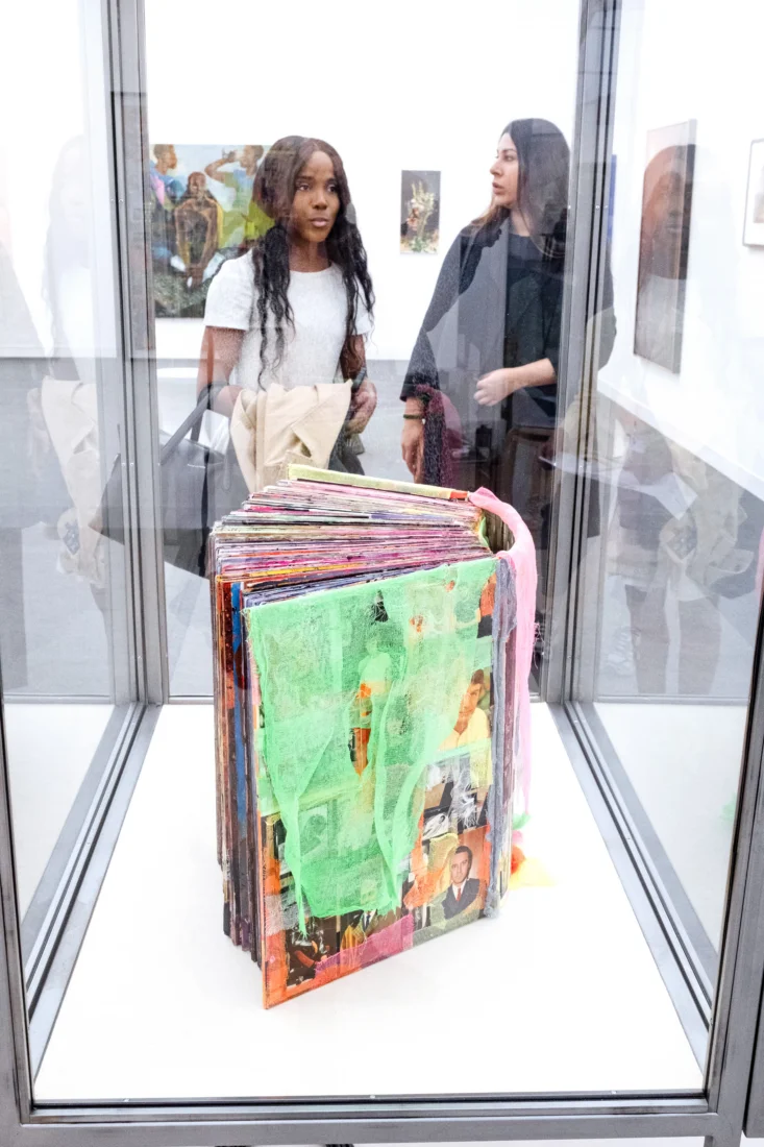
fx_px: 1114
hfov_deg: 37.8
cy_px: 574
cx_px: 382
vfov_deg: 54.4
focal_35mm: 35
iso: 1600
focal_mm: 23
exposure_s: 1/250
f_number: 9
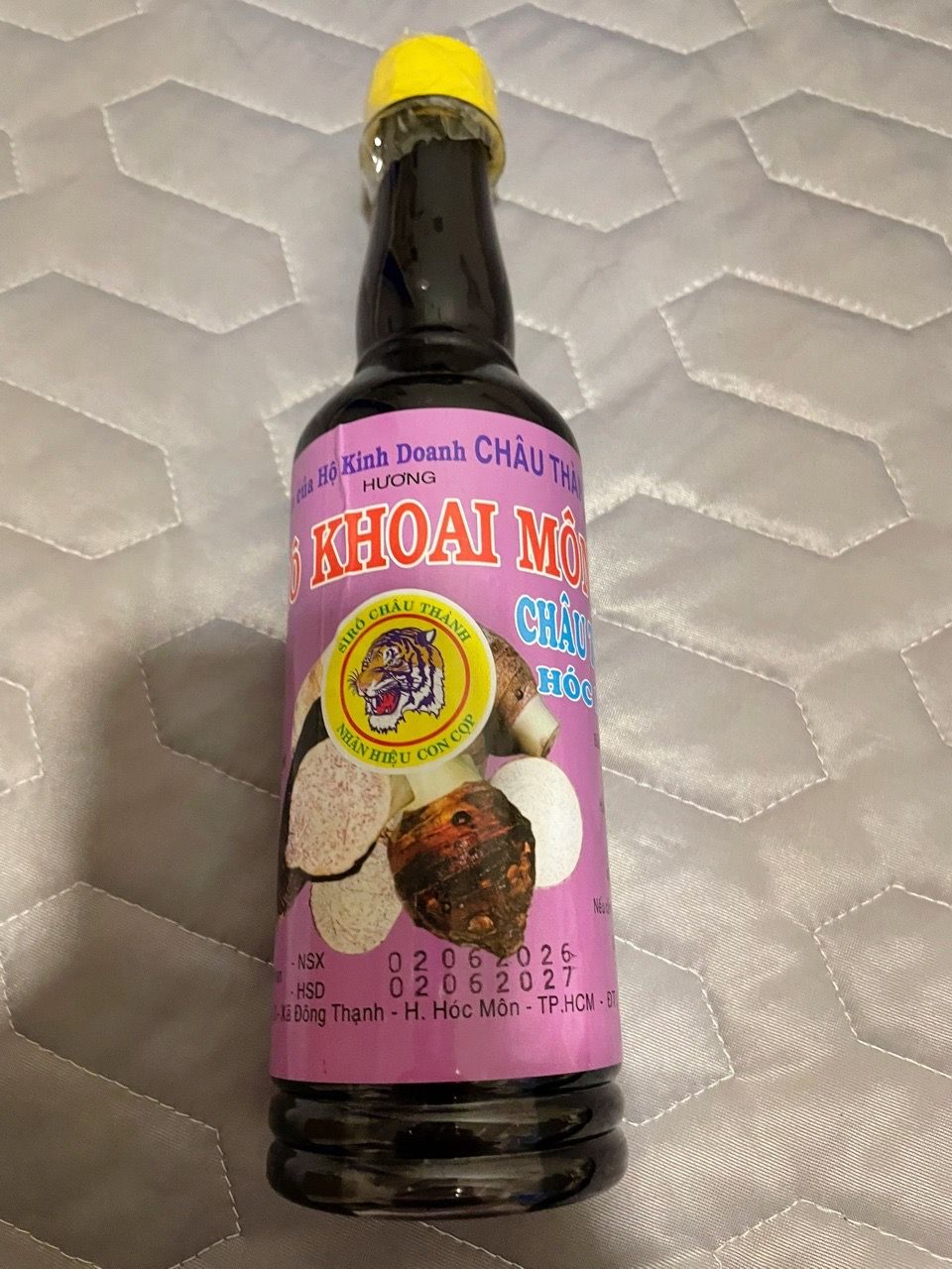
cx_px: 476
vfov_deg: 67.3
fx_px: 953
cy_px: 634
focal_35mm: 26
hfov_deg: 53.1
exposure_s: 1/50
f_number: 1.6
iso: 400
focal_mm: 4.2
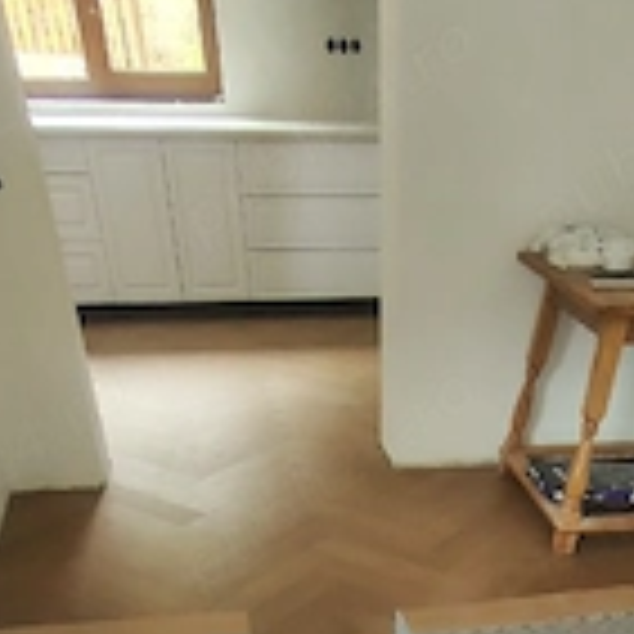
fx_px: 829
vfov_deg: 30.0
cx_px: 418
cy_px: 886
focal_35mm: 40
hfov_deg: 41.4
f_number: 2.2
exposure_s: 1/25
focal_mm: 1.66
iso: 331
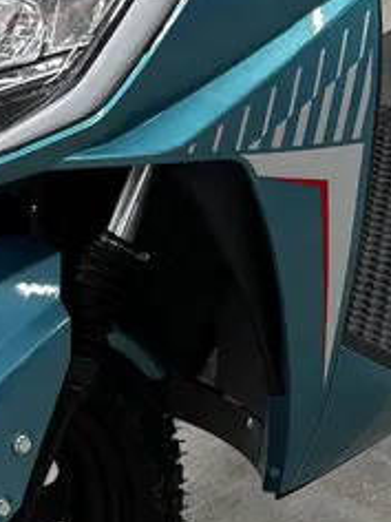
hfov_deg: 13.0
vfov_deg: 17.2
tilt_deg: -18.3
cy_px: 58
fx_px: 1702
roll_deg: +0.4
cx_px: 373
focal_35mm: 113
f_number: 1.6
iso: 125
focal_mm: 5.96
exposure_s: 1/50
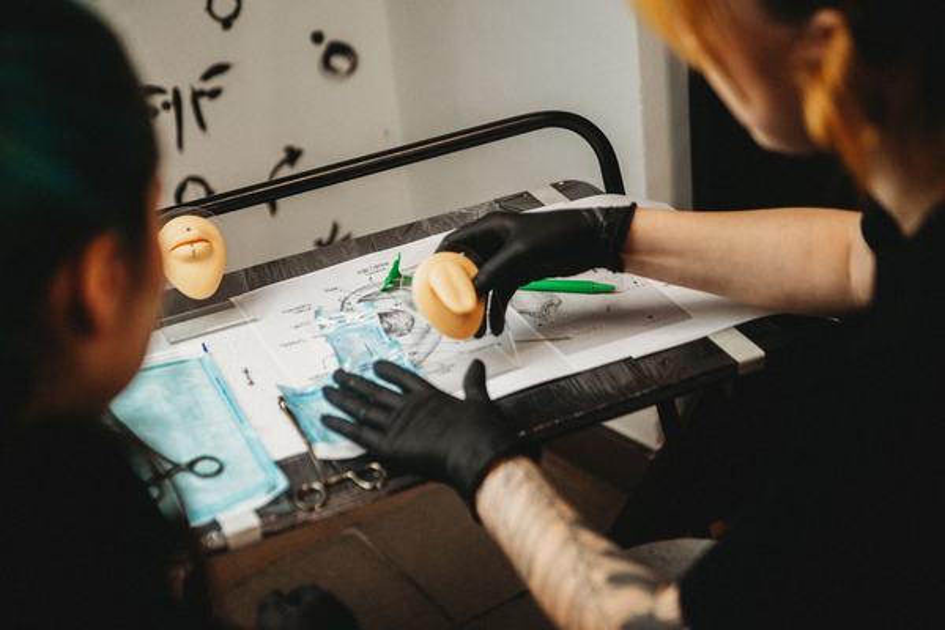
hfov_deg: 39.6
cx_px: 472
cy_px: 315
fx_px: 1312
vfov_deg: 27.0
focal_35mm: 50
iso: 160
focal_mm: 50
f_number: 3.2
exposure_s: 1/160
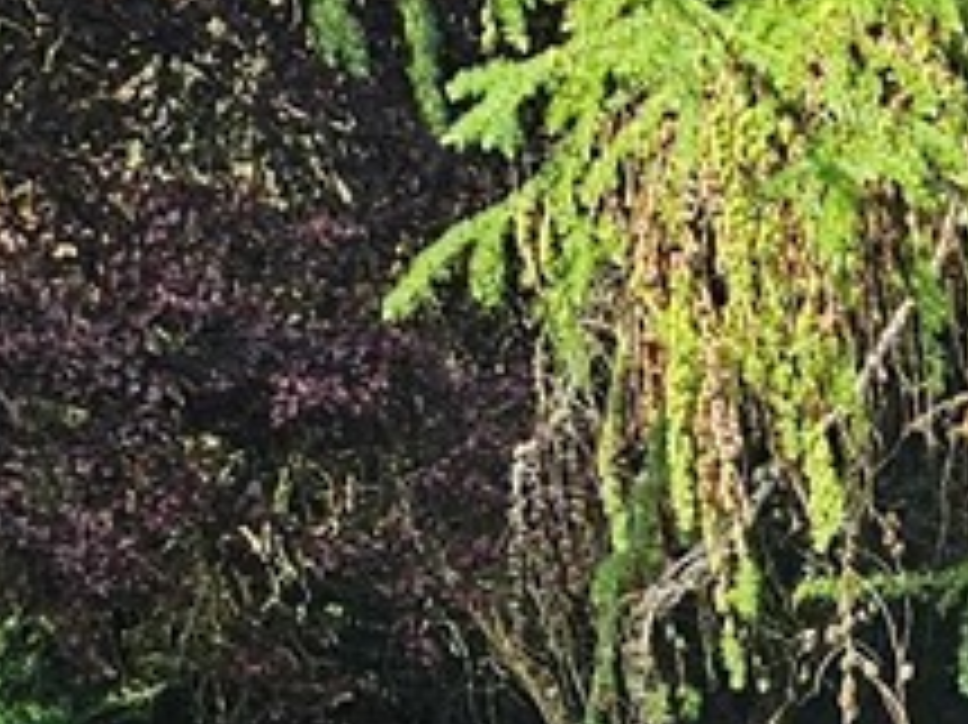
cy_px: 1646
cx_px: 1337
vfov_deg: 8.1
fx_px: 4779
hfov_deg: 11.2
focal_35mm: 171
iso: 20
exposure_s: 1/421
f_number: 1.7
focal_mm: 6.3
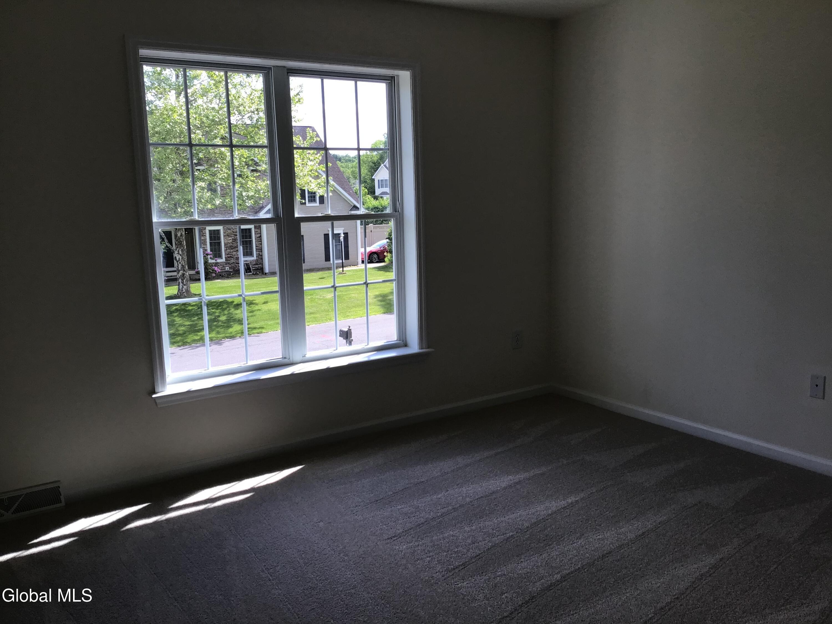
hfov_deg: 58.4
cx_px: 416
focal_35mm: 31
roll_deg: +1.3
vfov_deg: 45.4
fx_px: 745
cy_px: 312
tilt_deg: -7.6
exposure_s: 1/163
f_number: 2.4
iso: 25
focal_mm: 3.3
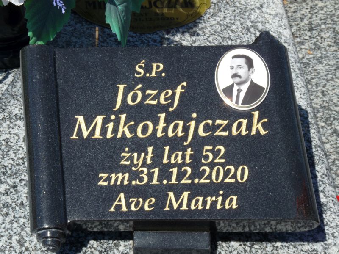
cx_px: 170
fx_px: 960
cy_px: 127
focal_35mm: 98
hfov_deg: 20.0
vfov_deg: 15.1
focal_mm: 17.4
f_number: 6.3
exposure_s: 1/500
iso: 100
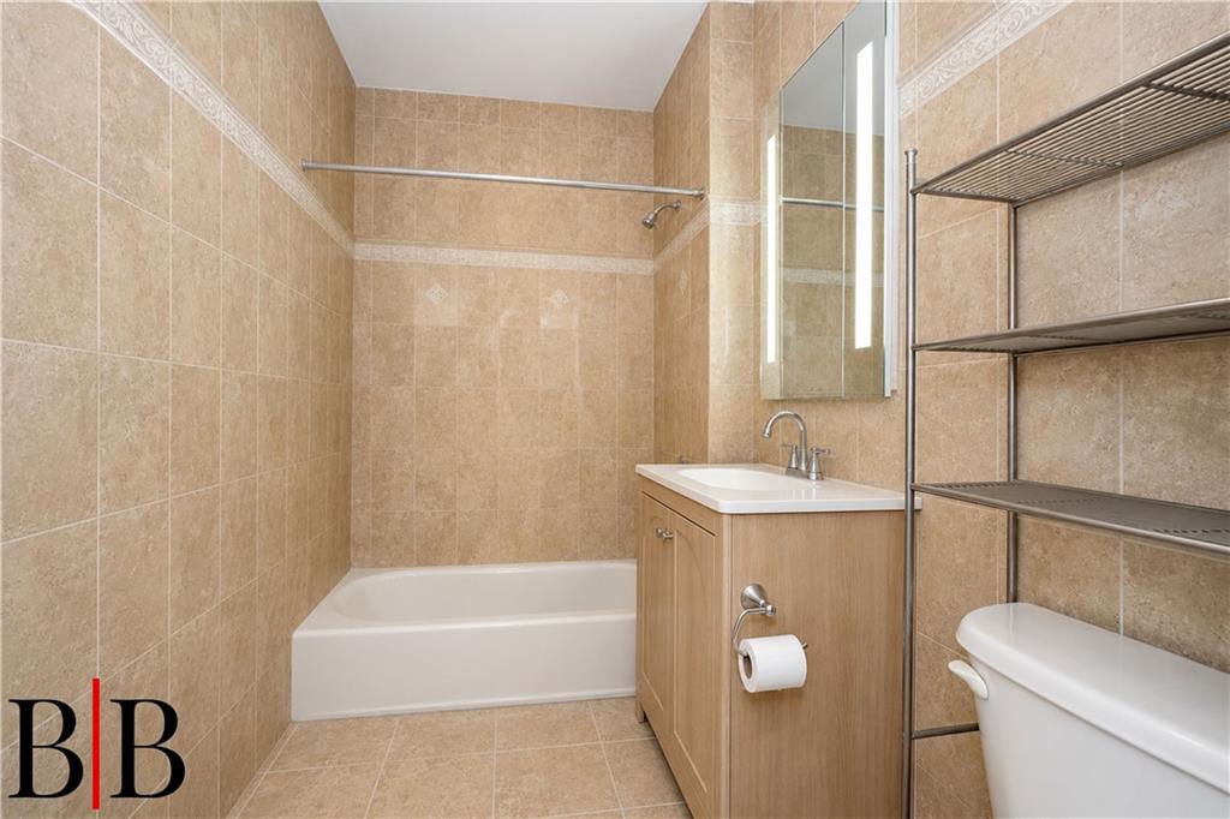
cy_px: 410
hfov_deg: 100.4
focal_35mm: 15
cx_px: 615
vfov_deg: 77.3
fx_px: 512
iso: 2000
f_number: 7.1
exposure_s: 1/60
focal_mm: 10
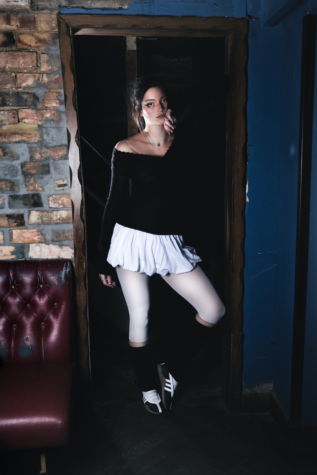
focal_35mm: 38
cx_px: 168
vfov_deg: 50.7
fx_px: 502
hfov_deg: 35.0
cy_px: 241
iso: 100
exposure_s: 1/160
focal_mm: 45
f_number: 9
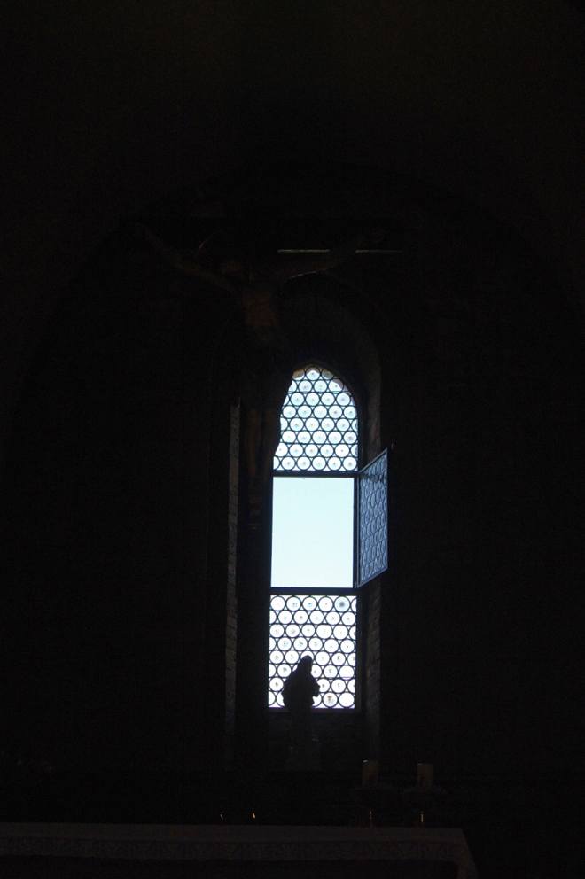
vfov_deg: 24.6
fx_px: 2014
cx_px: 292
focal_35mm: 82
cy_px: 440
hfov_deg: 16.5
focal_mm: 55
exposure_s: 1/80
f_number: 8
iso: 400
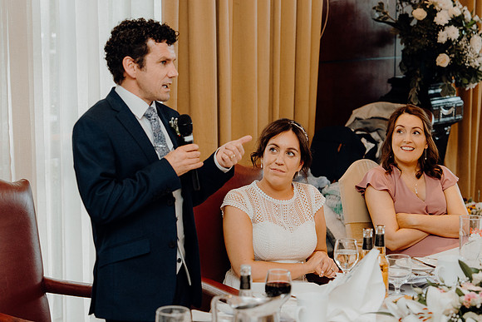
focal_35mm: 90
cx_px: 241
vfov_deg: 15.2
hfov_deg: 22.6
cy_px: 161
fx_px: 1205
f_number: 2.8
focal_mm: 60
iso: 1250
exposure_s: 1/200
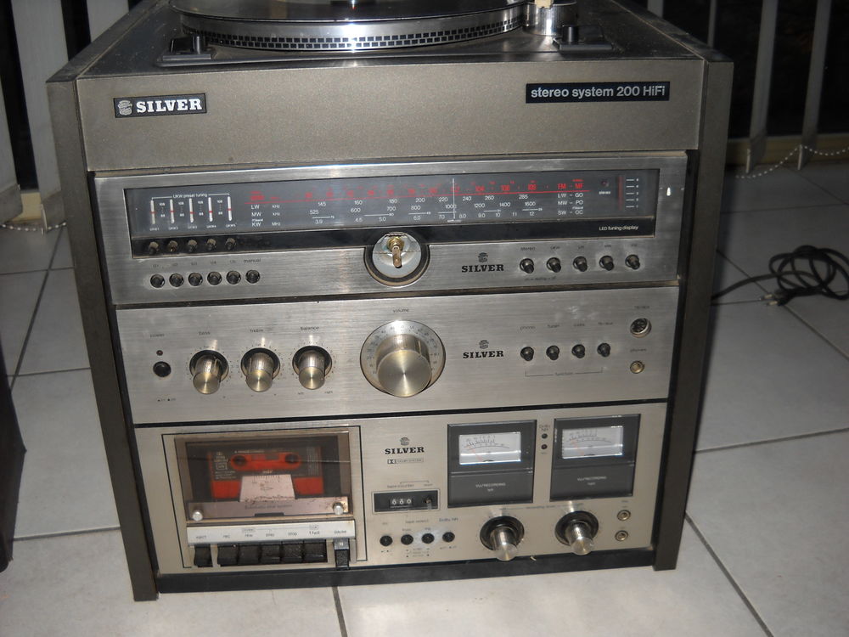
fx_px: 1006
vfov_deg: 35.1
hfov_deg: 45.8
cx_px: 424
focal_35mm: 41
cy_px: 318
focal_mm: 6.72
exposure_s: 1/30
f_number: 3.1
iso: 64
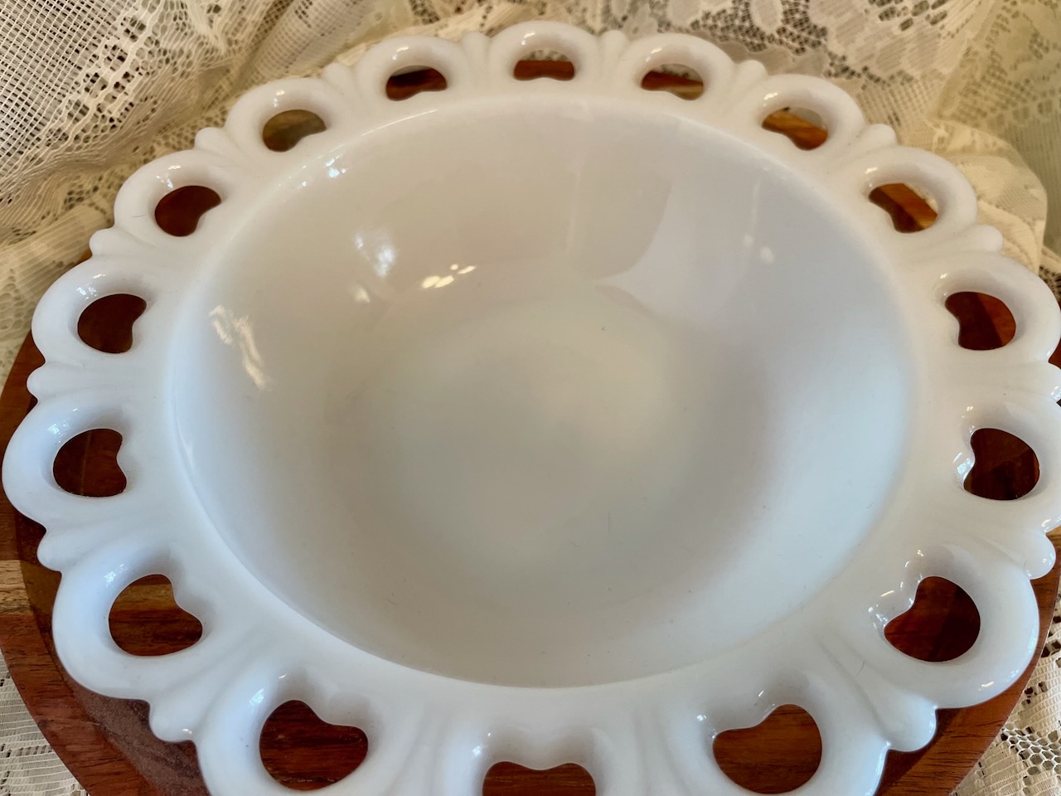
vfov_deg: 53.1
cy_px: 398
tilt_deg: -56.6
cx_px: 530
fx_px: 797
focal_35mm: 26
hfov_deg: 67.3
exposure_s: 1/60
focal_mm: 4.2
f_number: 1.6
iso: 160
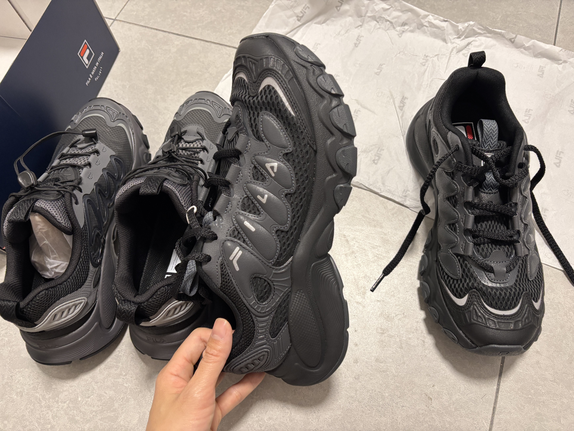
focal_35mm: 26
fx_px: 431
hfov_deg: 67.3
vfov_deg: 53.1
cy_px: 216
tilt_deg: -63.5
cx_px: 287
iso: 250
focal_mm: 5.96
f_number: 1.6
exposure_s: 1/50
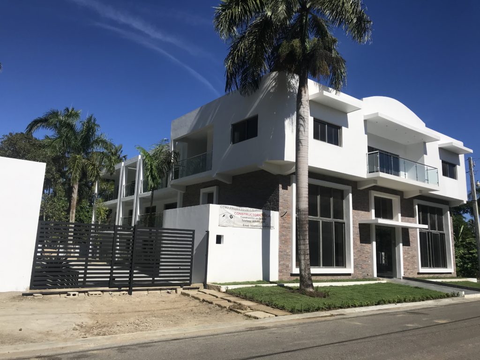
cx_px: 240
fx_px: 388
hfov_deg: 63.4
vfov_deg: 49.7
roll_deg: -1.4
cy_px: 180
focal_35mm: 28
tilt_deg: +11.1
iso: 20
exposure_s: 1/5051
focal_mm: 3.99
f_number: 1.8
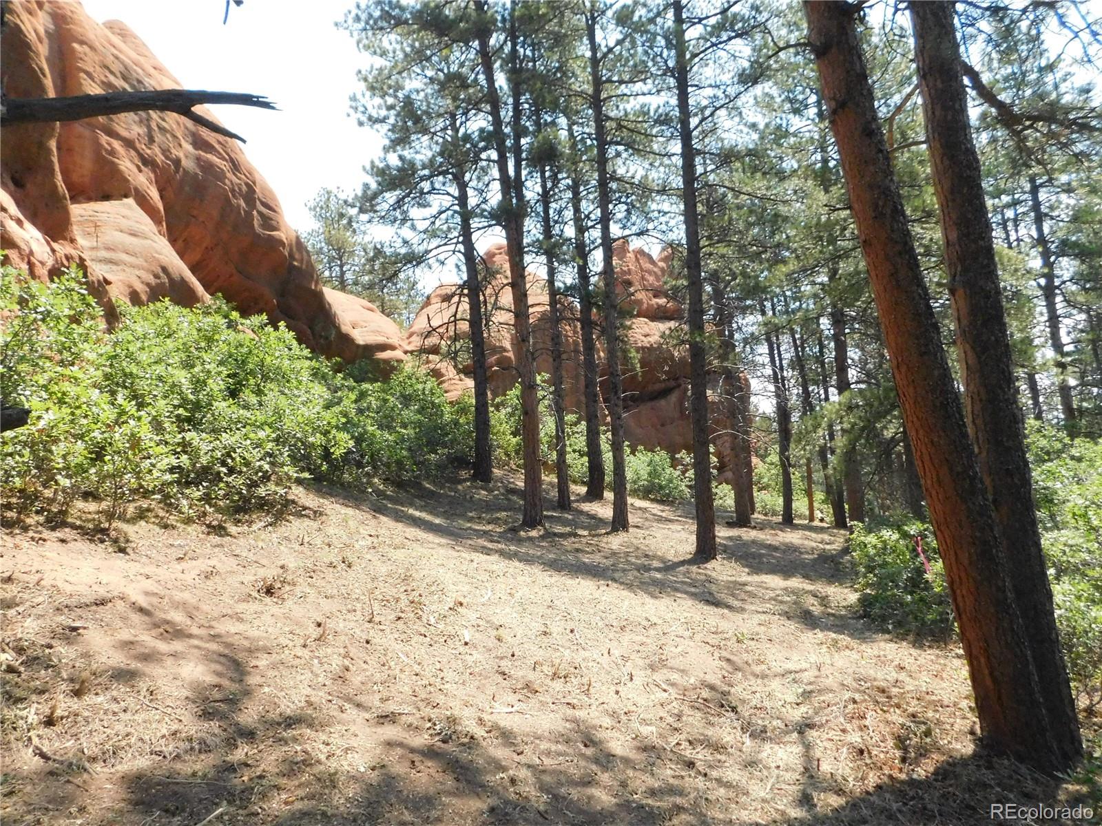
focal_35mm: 25
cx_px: 551
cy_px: 413
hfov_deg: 69.4
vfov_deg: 54.9
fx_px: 796
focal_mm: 4.5
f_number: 6.2
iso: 800
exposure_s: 1/640
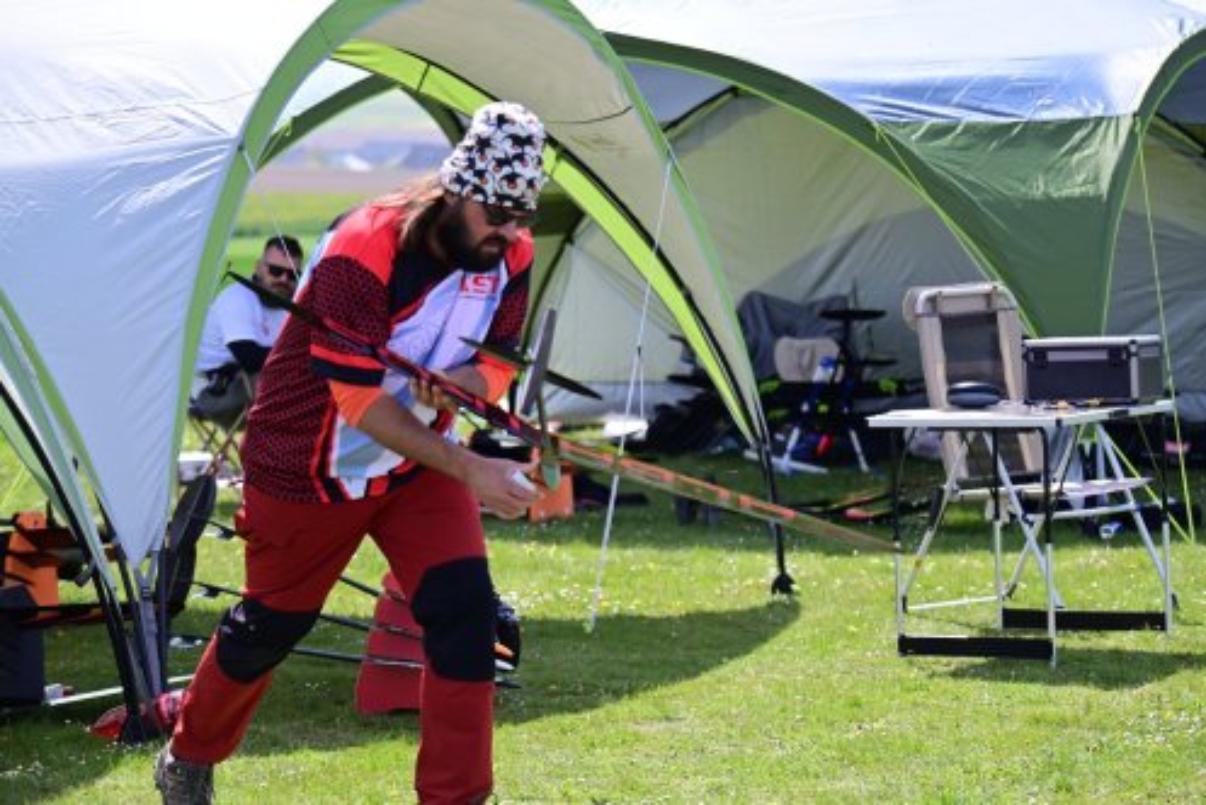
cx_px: 603
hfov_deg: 14.1
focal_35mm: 145
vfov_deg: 9.5
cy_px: 402
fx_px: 4860
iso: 500
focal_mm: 145
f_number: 5.6
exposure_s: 1/1600
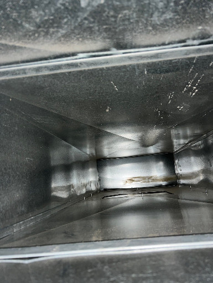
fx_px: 238
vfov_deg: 61.6
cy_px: 142
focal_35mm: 29
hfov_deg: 48.2
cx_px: 106
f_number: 2.2
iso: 32
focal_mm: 4.2
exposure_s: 1/123
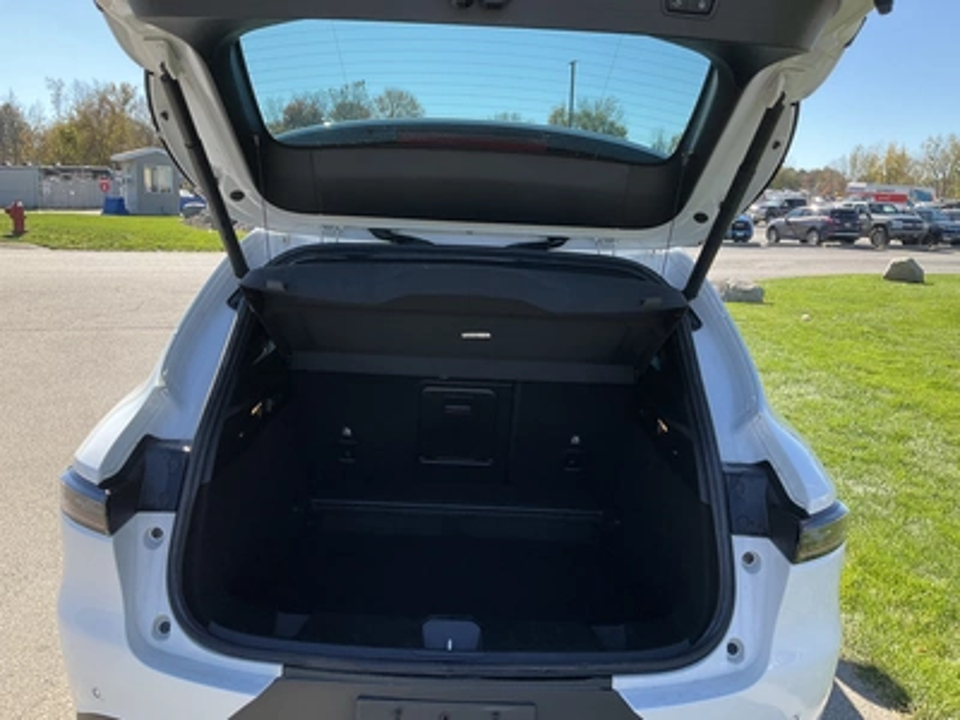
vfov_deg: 48.2
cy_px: 360
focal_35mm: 29
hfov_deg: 61.7
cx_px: 480
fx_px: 804
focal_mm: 3
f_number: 1.8
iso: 25
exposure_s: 1/412
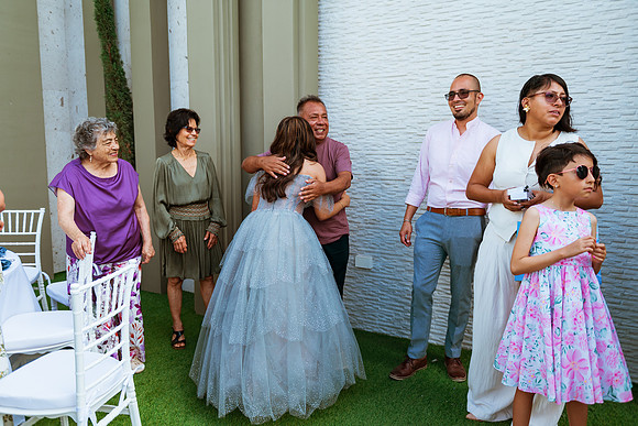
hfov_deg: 63.6
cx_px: 319
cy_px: 213
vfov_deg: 45.0
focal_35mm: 29
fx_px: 514
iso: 100
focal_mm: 29
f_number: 2.8
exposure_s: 1/640
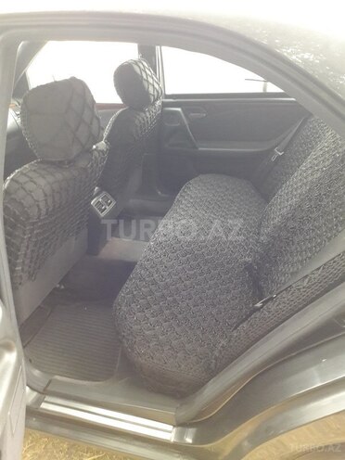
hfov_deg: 49.7
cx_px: 172
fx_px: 372
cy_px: 230
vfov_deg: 63.4
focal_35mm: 28
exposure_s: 1/17
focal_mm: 3.7
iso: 250
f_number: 1.9
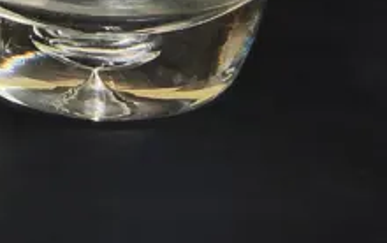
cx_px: -162
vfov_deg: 8.0
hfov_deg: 14.8
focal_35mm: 133
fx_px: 1404
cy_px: -569
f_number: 2
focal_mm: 2.87
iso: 40
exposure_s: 1/100
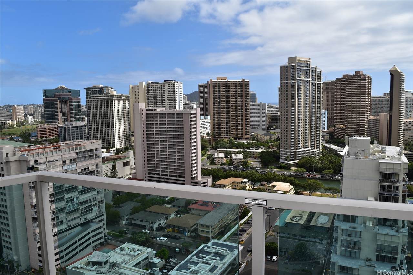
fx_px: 310
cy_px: 138
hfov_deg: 67.4
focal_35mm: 27
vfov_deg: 48.0
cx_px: 206
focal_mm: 18
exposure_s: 1/200
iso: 100
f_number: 13
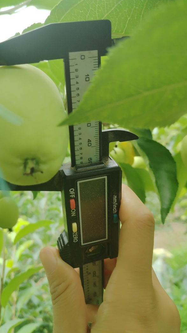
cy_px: 164
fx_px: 256
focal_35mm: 29
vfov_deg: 66.1
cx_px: 76
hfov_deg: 40.0
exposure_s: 1/134
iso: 100
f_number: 1.8
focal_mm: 4.25
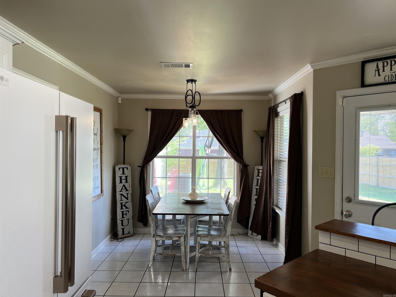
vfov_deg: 53.1
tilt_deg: -1.6
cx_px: 198
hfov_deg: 67.3
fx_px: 297
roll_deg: -0.4
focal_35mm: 26
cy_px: 148
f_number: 1.5
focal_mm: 5.7
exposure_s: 1/120
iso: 50
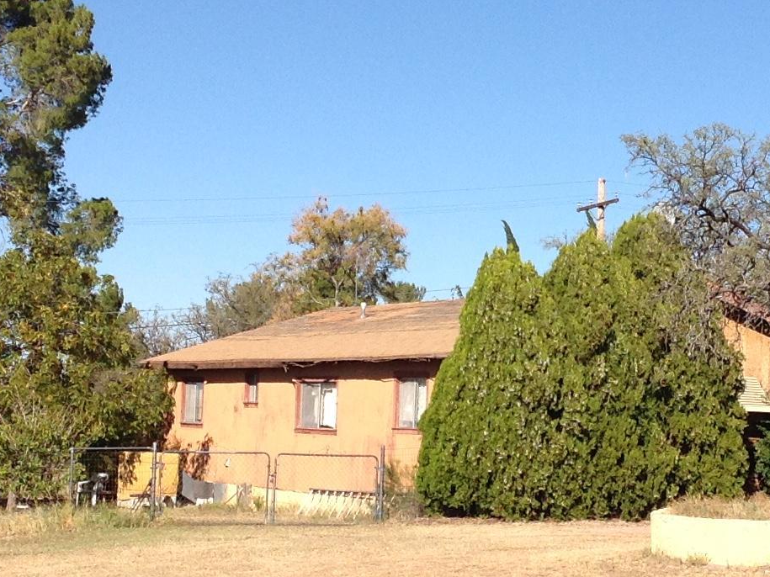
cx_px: 513
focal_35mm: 99
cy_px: 356
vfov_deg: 14.9
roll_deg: -0.6
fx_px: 2202
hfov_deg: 19.8
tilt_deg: +1.9
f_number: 2.4
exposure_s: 1/2519
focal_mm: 4.28
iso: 50
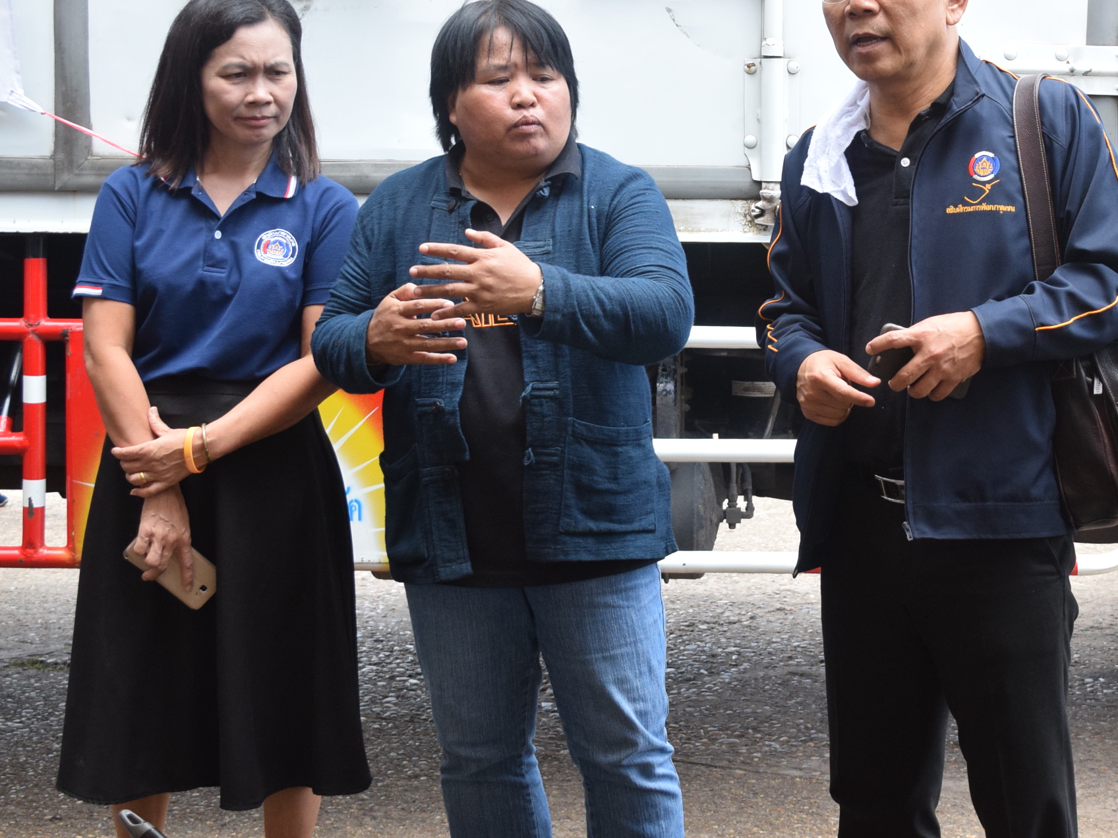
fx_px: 2385
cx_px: 914
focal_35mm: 74
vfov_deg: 19.9
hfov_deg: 25.9
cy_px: 266
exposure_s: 1/500
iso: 800
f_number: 5
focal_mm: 29
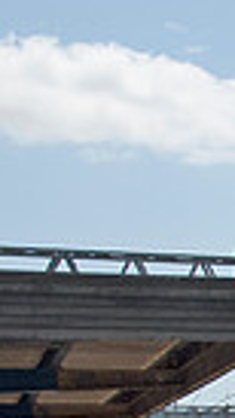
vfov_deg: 13.2
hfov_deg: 6.6
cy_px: 485
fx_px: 1762
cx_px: 830
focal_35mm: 159
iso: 200
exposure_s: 1/320
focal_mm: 24
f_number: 9
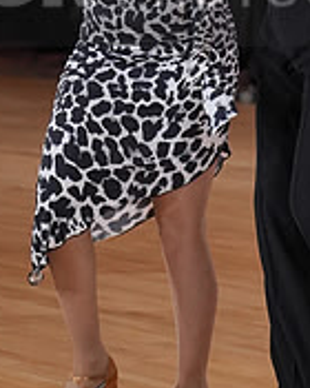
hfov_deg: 4.4
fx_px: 4003
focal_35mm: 349
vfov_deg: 5.5
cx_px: 254
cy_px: -27
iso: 1600
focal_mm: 75
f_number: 3.5
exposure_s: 1/500
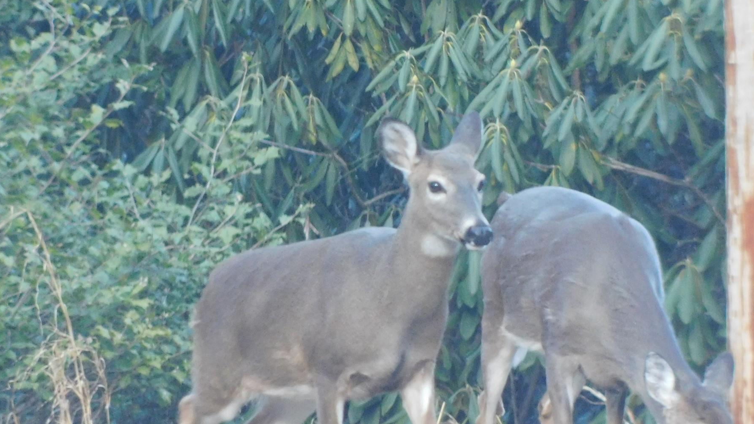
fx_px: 22931
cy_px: 207
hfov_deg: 1.9
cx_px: 345
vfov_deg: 1.1
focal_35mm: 1147
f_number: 6.5
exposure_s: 1/50
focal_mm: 160
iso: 800
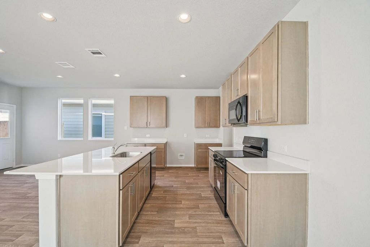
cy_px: 124
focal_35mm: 15
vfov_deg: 77.3
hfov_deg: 100.4
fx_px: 154
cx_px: 185
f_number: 8
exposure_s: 1/10
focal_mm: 10
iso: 400
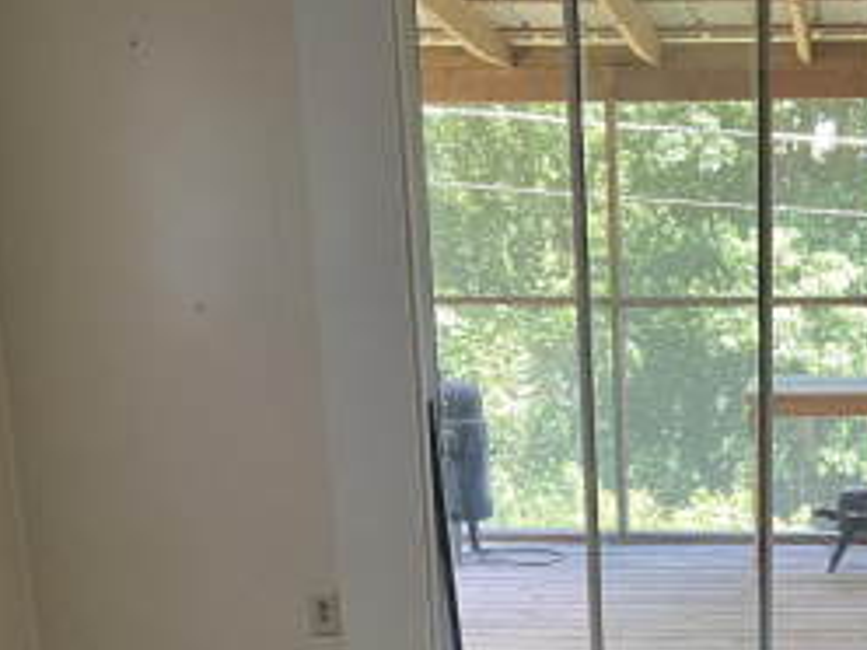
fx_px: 1753
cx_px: 788
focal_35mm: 70
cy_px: 692
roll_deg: +0.3
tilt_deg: -16.0
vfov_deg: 20.2
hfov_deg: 26.8
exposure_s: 1/99
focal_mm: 4.25
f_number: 1.8
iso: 125
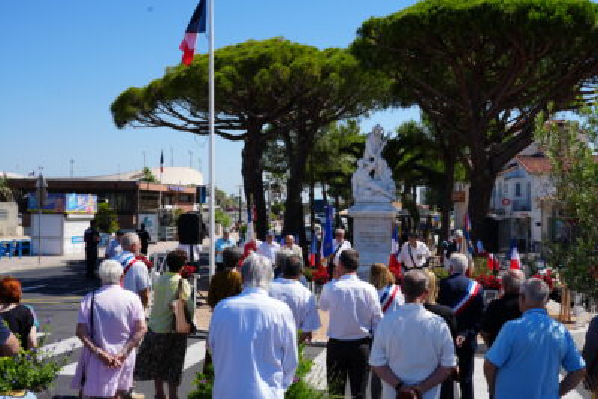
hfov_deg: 47.4
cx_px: 299
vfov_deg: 32.7
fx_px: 681
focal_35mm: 41
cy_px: 200
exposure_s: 1/160
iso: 100
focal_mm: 41
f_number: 10
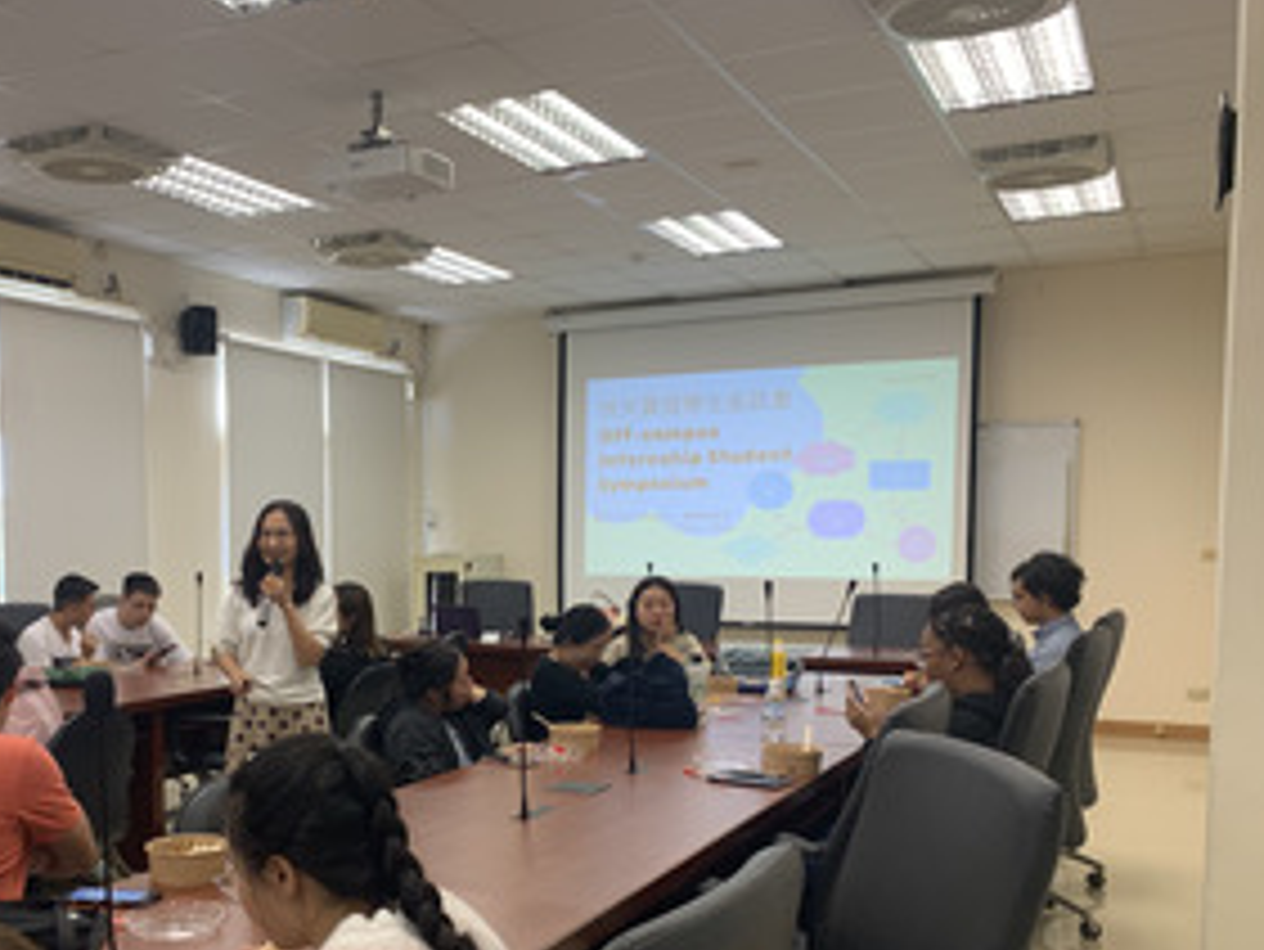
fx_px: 1352
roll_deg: +1.3
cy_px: 657
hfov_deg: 49.0
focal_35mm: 37
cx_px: 396
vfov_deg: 38.1
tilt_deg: -3.8
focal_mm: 4.25
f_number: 1.8
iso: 100
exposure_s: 1/120
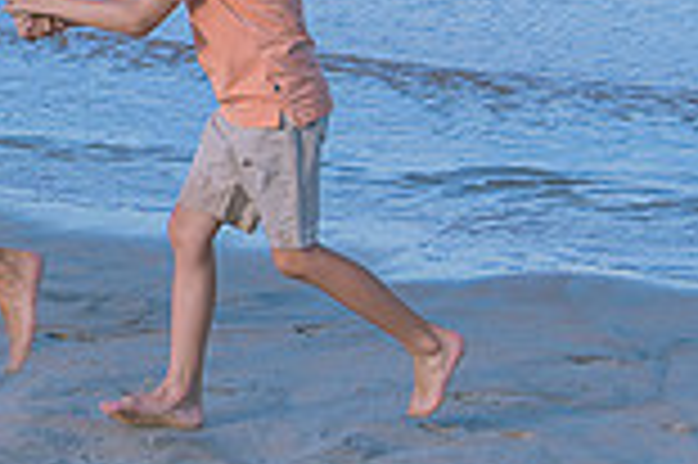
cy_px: -193
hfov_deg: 13.2
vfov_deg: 9.0
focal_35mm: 149
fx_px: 2886
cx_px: -280
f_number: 4
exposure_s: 1/200
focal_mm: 31
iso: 100
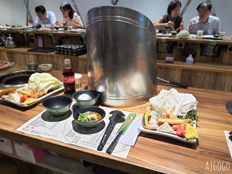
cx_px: 116
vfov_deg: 53.1
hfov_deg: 67.3
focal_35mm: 26
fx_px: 174
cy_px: 87
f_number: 1.7
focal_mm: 4.32
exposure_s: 1/120
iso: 200
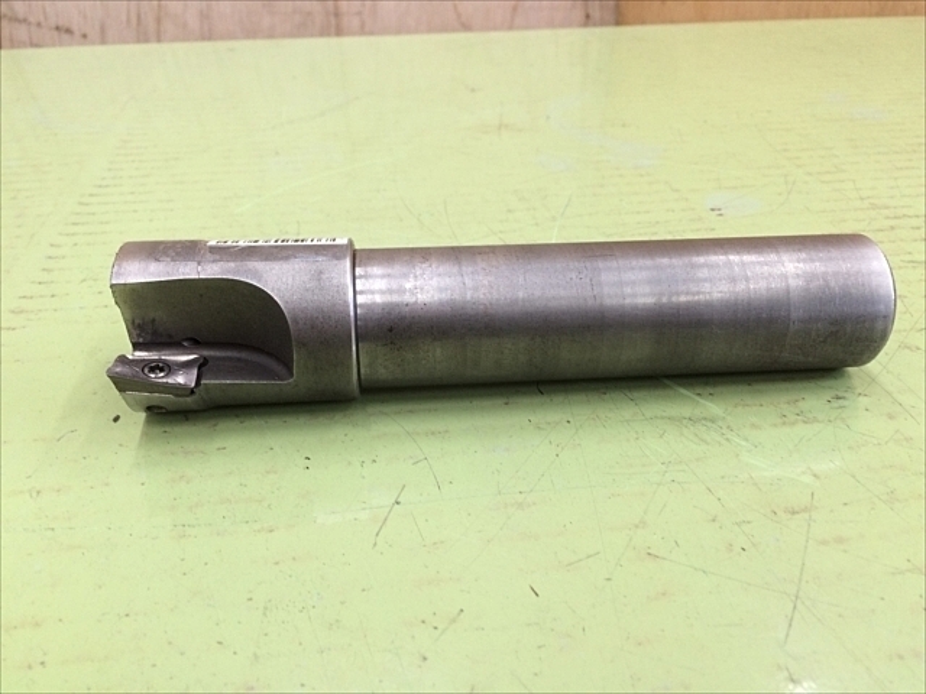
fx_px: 776
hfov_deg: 61.7
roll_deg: +1.2
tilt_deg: -33.6
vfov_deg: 48.2
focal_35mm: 29
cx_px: 463
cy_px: 347
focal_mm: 4.15
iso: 80
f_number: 2.2
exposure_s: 1/30
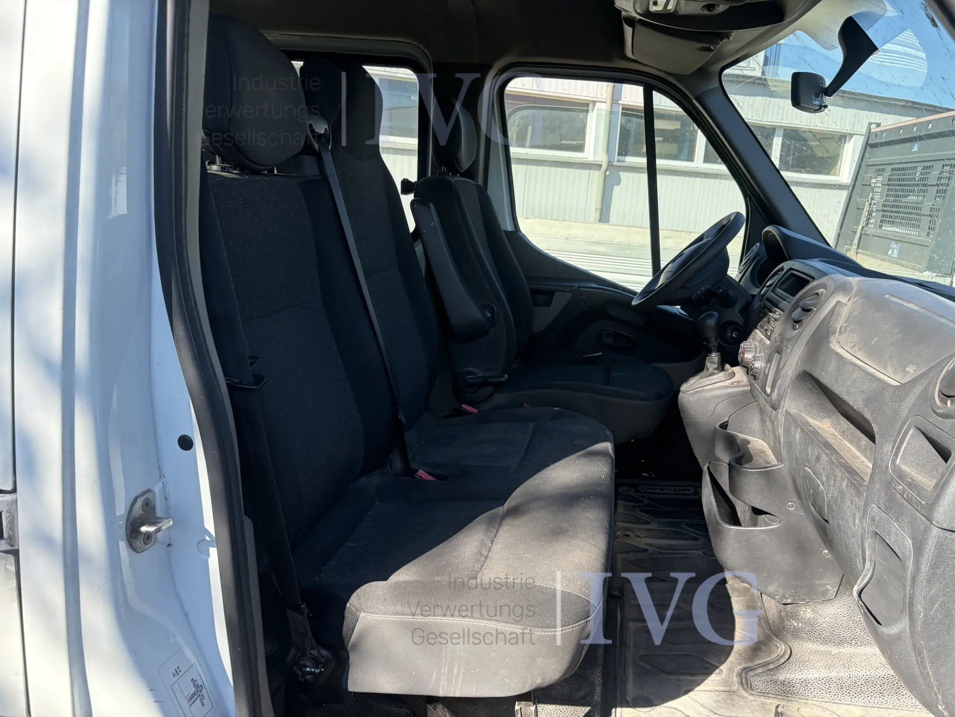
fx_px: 717
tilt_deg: -13.7
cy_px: 358
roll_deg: -0.5
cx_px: 478
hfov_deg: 67.3
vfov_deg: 53.1
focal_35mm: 26
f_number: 1.6
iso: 64
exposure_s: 1/1016
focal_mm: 5.96
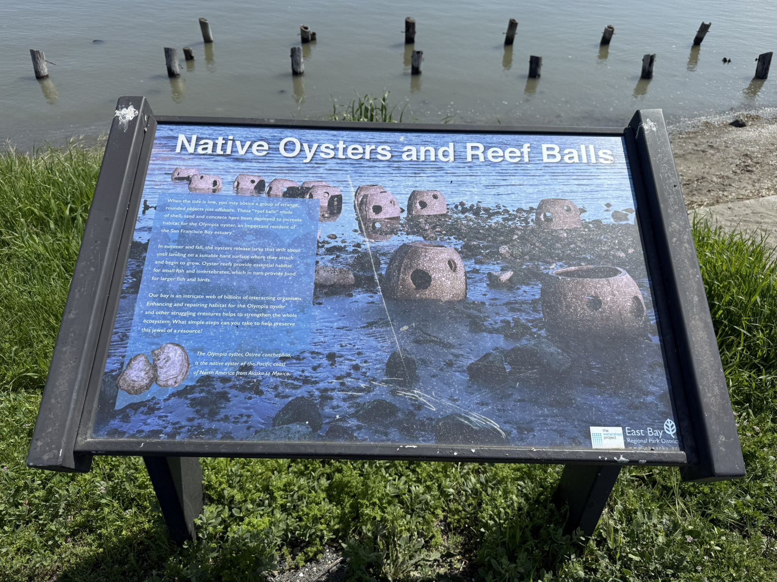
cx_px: 388
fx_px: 539
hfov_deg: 71.6
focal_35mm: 24
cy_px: 291
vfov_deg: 56.8
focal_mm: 6.76
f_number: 1.78
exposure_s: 1/6711
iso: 80
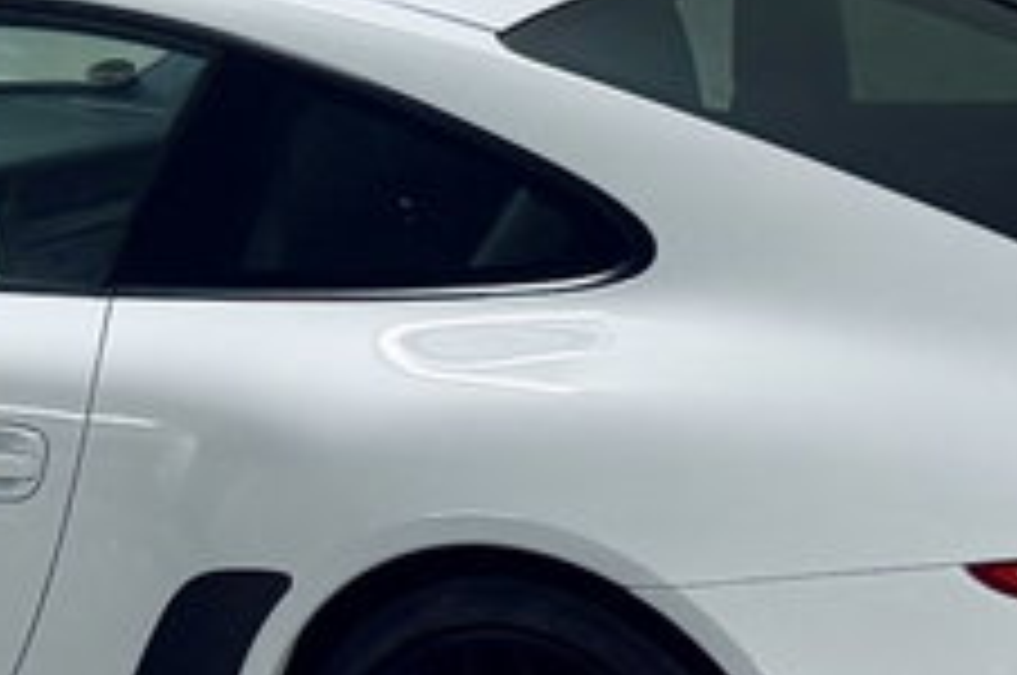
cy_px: 144
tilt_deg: -11.5
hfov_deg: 23.9
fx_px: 2398
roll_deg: +2.9
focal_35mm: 85
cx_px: 369
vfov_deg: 15.9
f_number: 1.78
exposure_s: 1/100
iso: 200
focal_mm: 6.76
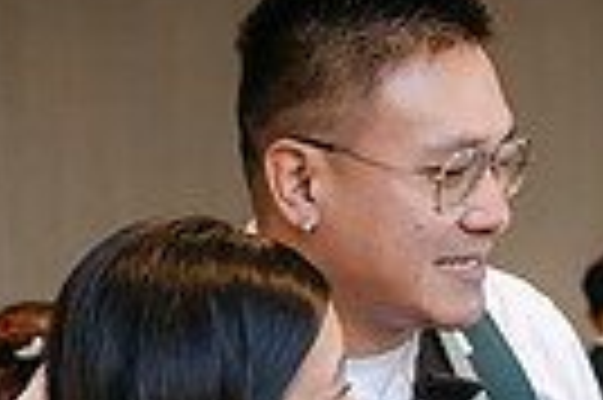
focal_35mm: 121
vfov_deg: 10.8
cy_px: 656
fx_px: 2024
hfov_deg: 16.9
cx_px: 382
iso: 800
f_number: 2.8
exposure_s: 1/125
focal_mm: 28
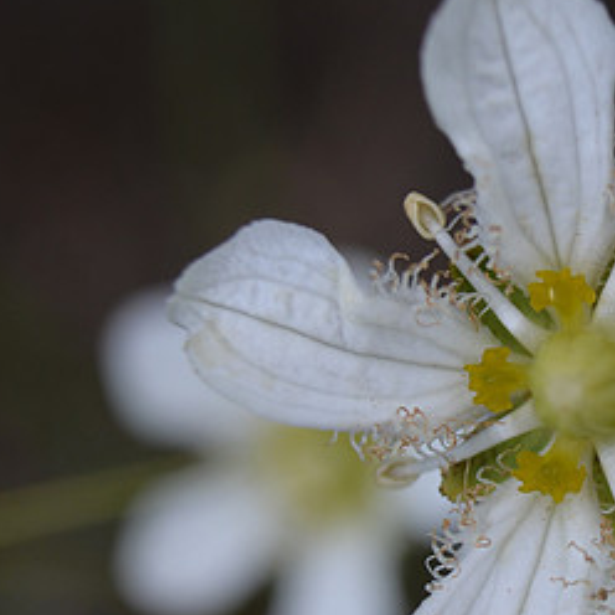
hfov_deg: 14.5
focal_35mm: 119
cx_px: 541
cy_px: 342
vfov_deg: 14.6
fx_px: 2392
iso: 400
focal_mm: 40
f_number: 5.3
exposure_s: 1/1250
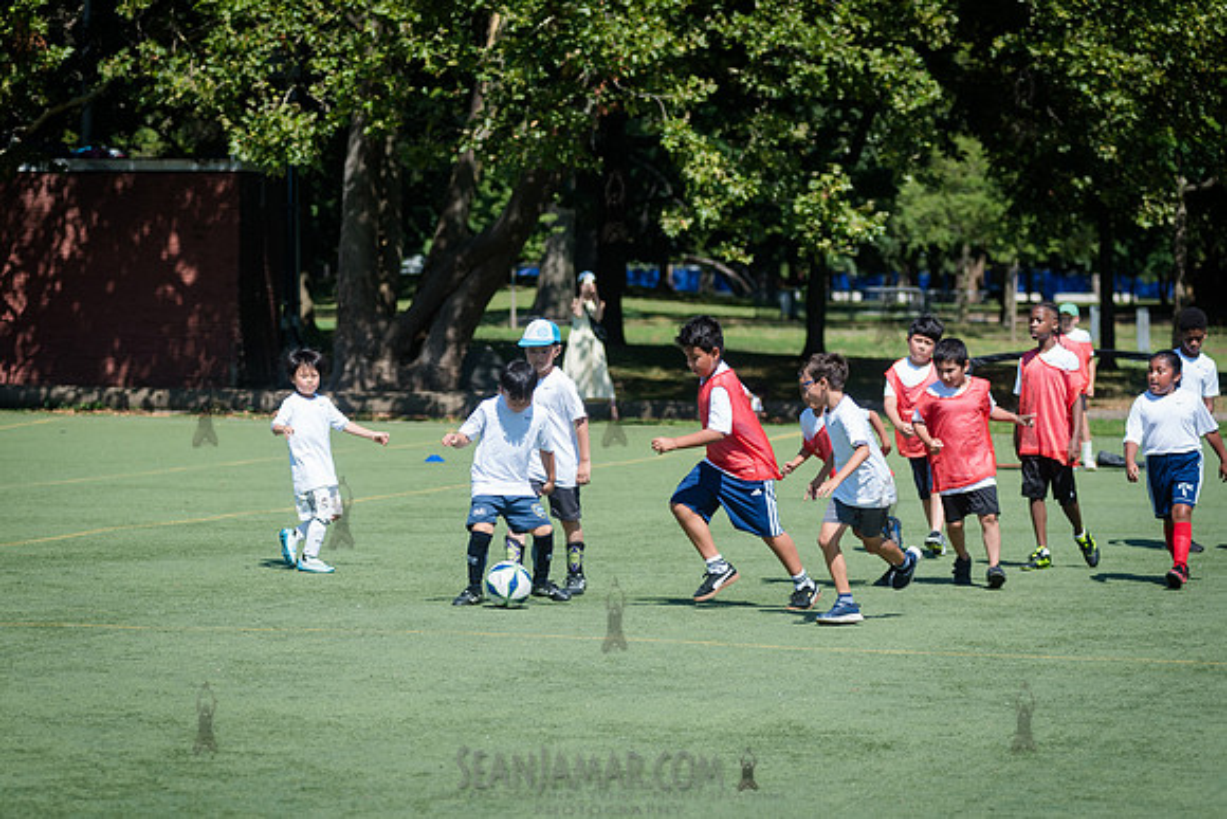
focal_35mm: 136
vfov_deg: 10.1
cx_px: 480
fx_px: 4649
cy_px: 473
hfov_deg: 15.0
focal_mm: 112
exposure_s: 1/1600
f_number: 4
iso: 200
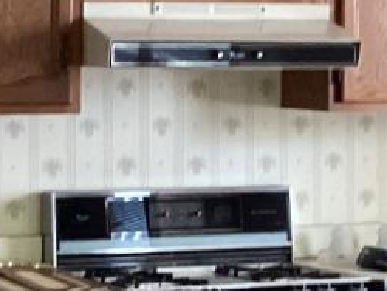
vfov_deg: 8.0
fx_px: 2081
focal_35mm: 186
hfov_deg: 10.6
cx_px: 200
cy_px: 176
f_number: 2.4
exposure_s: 1/33
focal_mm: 3.3
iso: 250
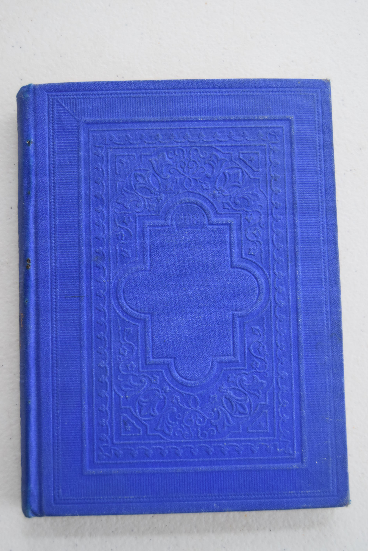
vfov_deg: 37.8
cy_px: 276
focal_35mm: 52
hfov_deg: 25.8
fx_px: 803
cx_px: 184
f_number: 5.6
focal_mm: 35
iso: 800
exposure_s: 1/125
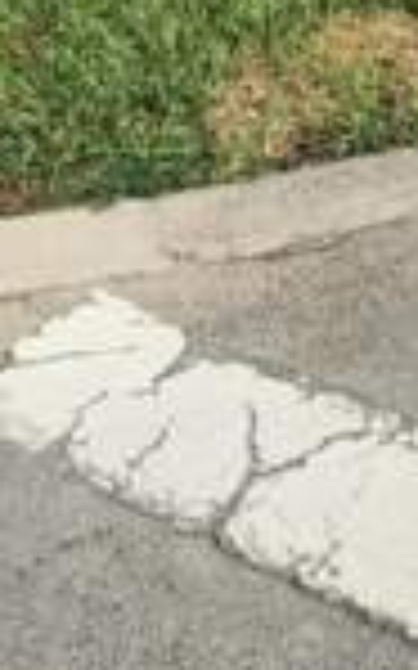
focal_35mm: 105
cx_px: 503
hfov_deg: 12.2
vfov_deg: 16.4
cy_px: -562
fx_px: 1916
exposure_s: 1/1946
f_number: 1.8
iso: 20
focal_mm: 5.4
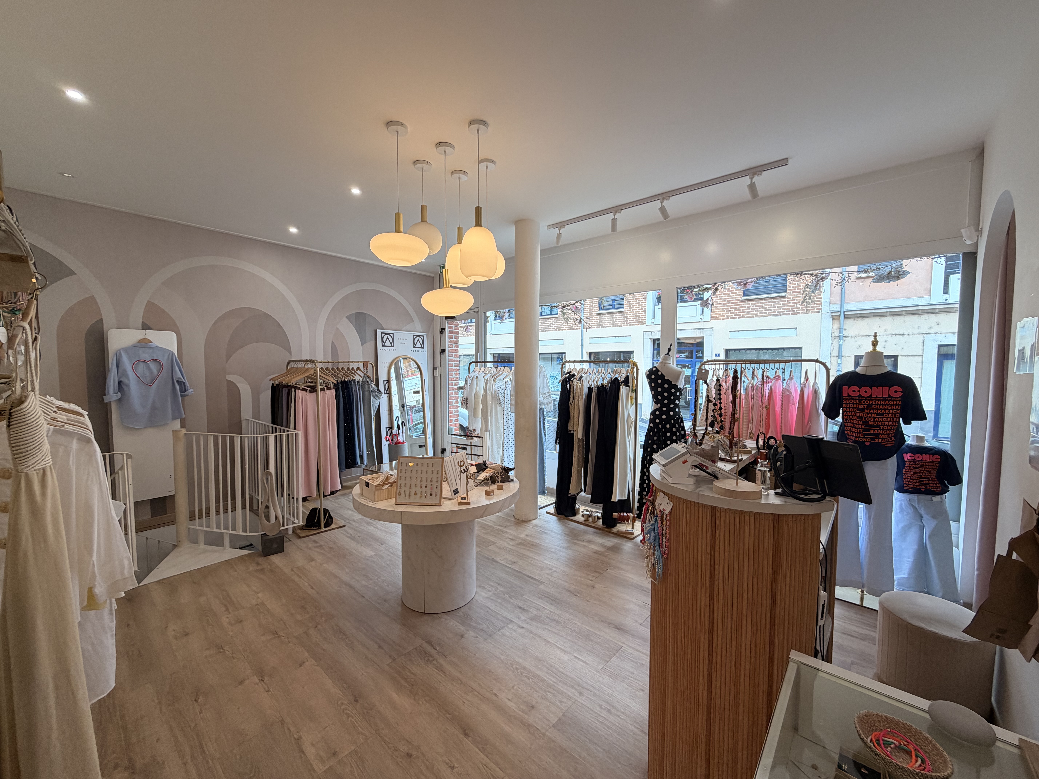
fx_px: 420
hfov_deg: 102.1
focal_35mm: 14
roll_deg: +0.1
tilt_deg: -2.4
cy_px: 390
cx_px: 520
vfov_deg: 85.7
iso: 64
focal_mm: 2.22
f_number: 2.2
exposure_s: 1/100
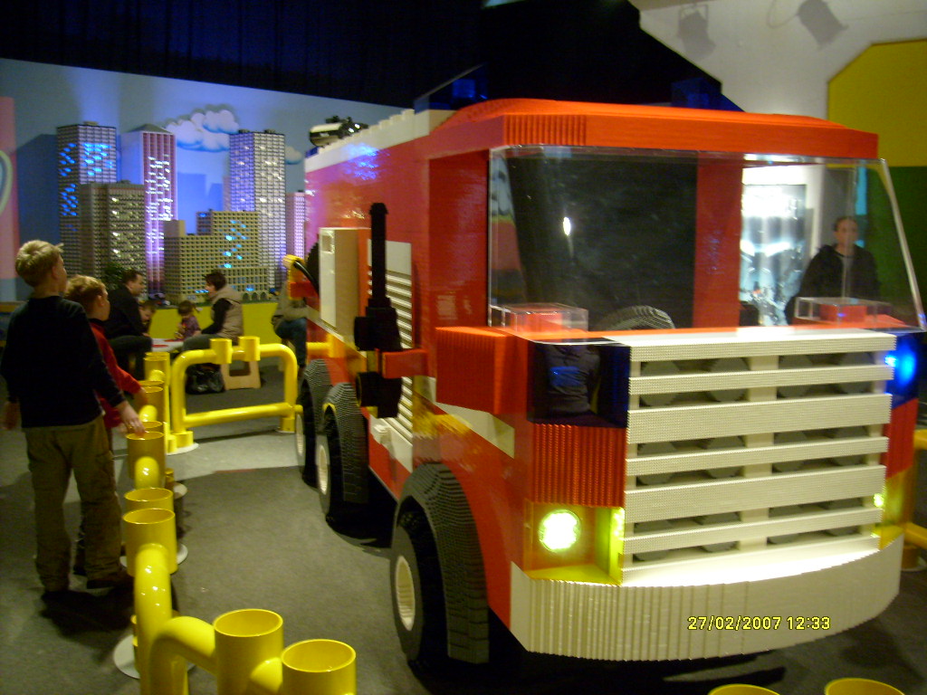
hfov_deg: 52.6
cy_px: 348
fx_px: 937
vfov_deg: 40.7
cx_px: 464
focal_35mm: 35
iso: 200
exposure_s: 1/15
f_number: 2.8
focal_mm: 5.8
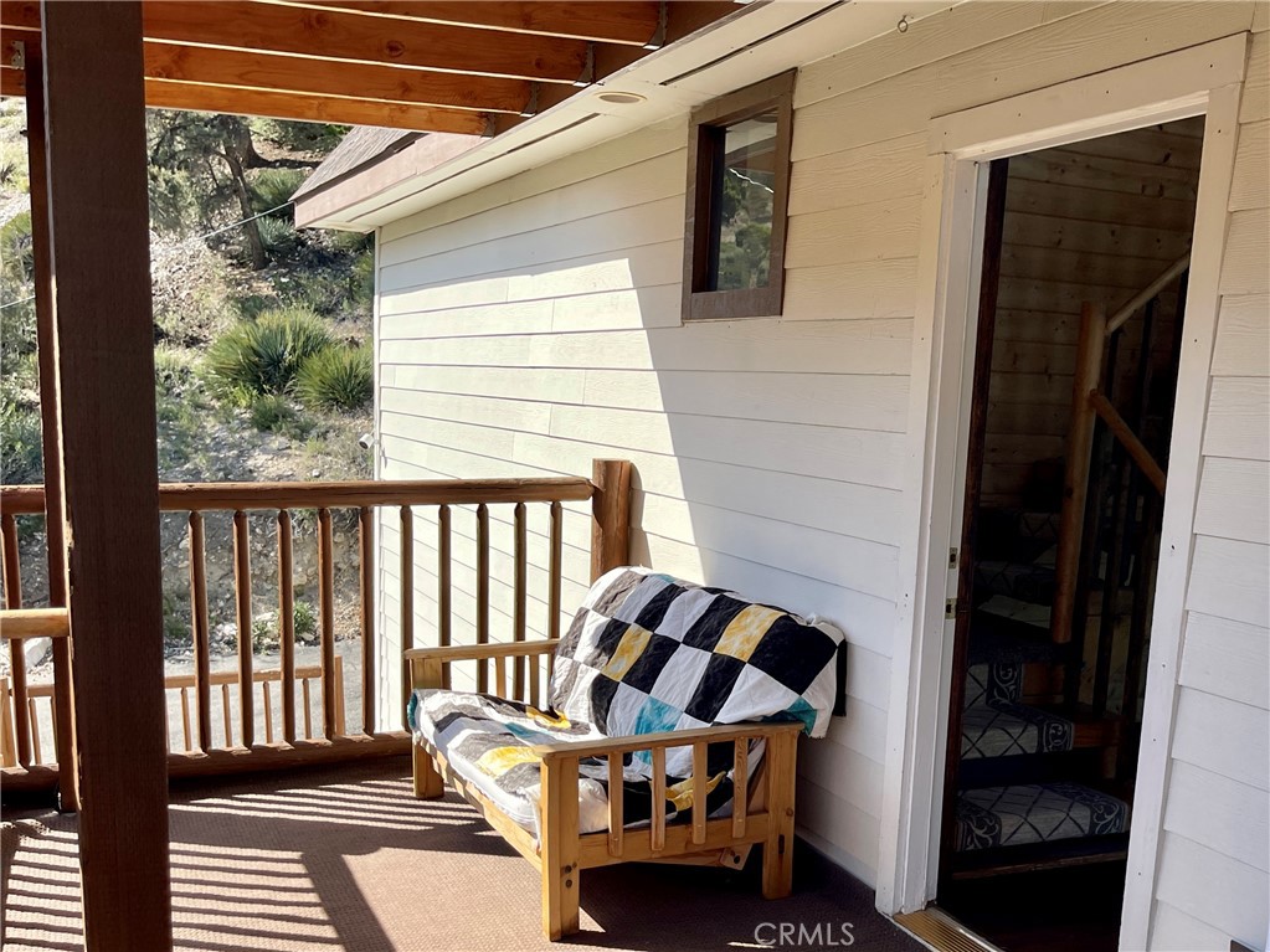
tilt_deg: -4.3
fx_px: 917
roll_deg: -2.9
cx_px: 635
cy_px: 476
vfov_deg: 54.9
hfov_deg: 69.4
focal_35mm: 25
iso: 32
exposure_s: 1/1119
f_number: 1.6
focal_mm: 5.1
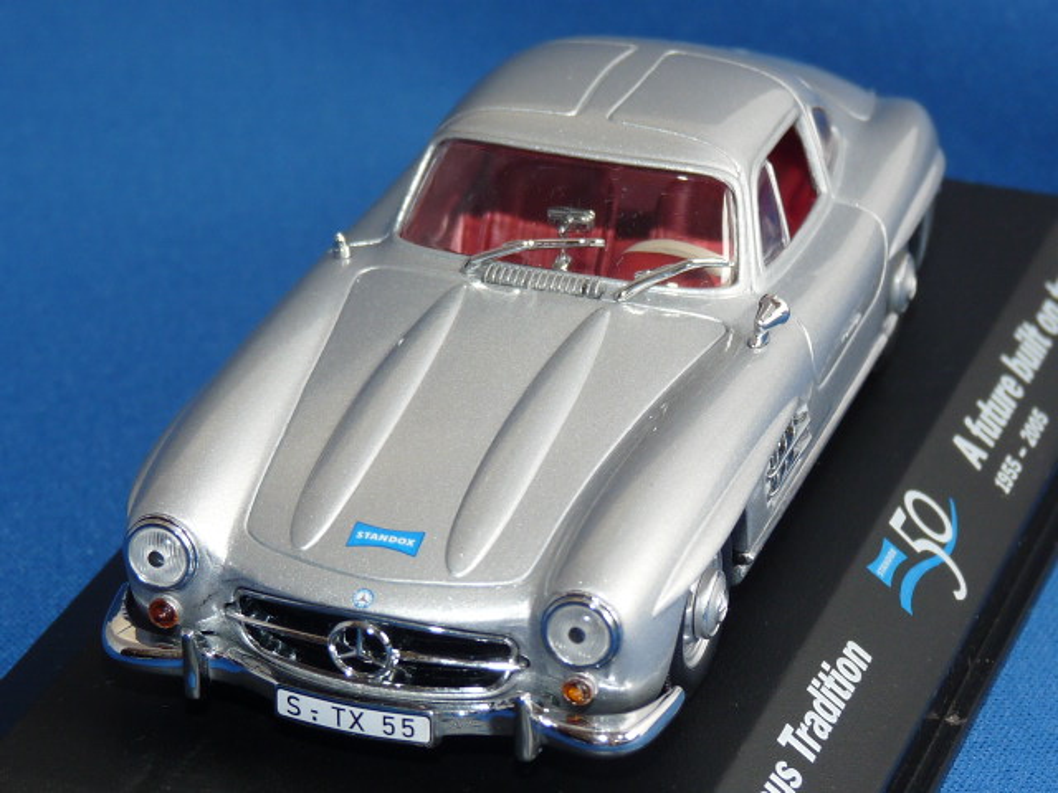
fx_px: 4371
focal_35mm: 143
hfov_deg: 13.8
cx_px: 529
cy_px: 396
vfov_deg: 10.4
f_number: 3.4
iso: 100
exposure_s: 1/40
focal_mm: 14.4
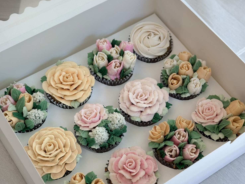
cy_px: 101
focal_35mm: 65
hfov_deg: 29.8
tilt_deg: -57.7
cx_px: 122
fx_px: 460
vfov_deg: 22.6
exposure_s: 1/166
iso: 64
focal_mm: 6.76
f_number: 1.78
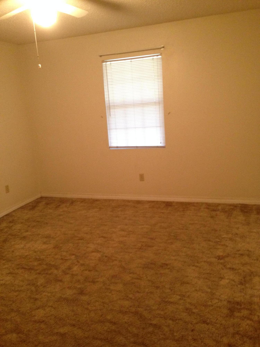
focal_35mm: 33
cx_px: 130
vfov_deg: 55.4
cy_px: 174
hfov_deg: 42.9
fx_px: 330
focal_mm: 4.12
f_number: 2.4
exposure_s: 1/15
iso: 400
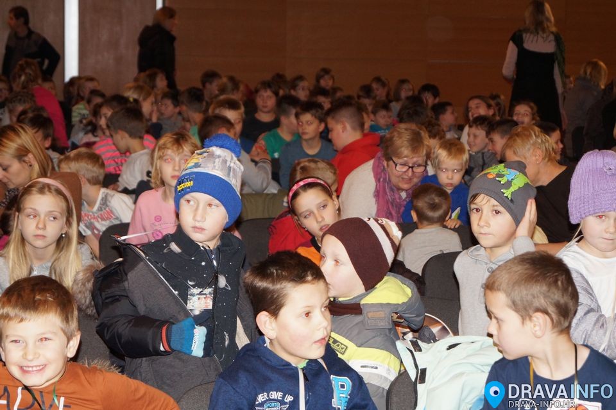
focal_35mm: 82
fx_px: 1411
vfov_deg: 16.5
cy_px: 205
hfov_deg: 24.6
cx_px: 308
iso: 1000
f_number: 5.6
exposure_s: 1/60
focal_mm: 55
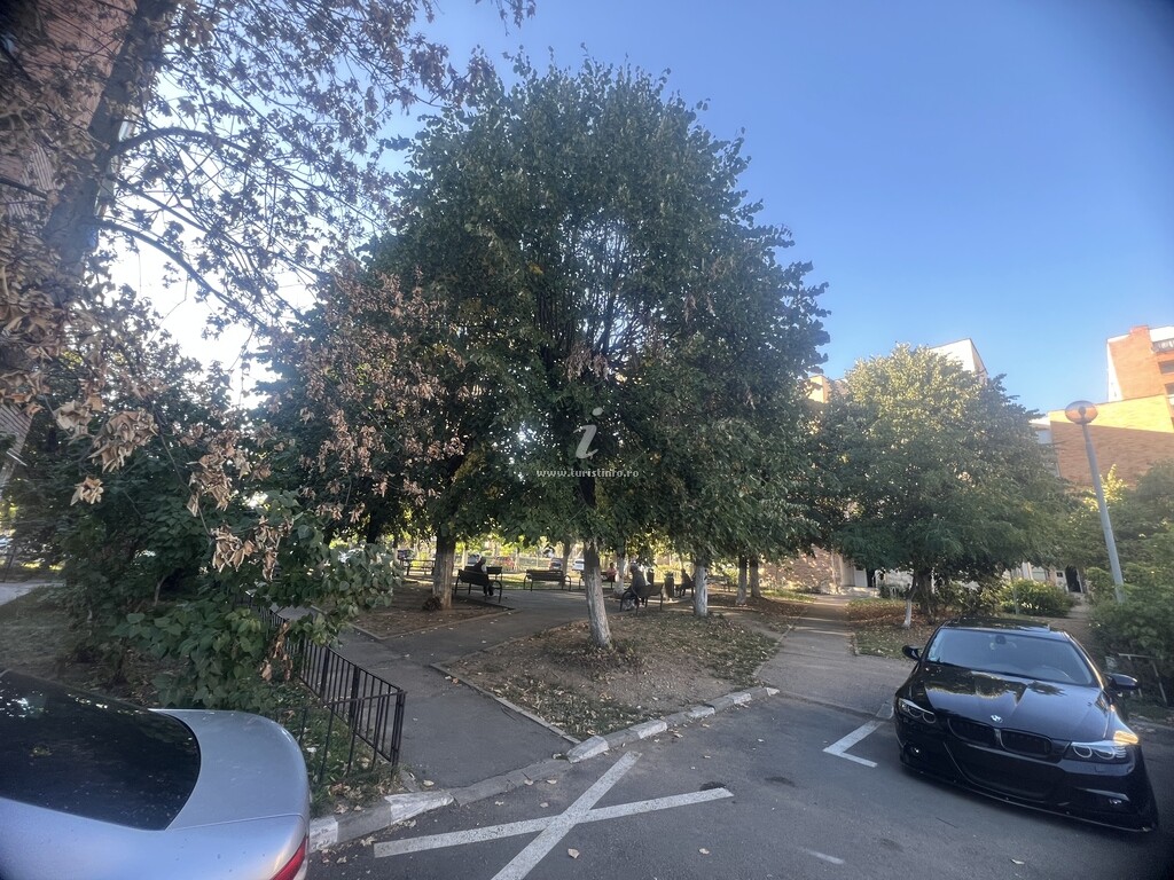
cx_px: 587
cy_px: 440
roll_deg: -2.9
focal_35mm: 13
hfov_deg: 106.2
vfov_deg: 89.9
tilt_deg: +15.0
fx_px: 441
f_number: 1.8
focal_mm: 1.57
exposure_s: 1/99
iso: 80
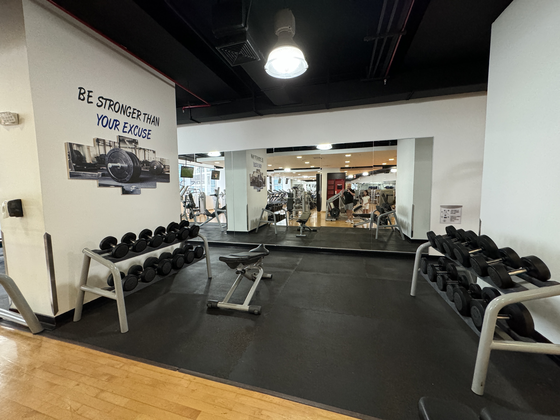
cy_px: 210
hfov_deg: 102.1
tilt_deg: -6.0
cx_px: 280
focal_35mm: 14
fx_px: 226
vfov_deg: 85.7
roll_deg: +0.7
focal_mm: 2.22
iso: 500
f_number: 2.2
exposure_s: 1/60
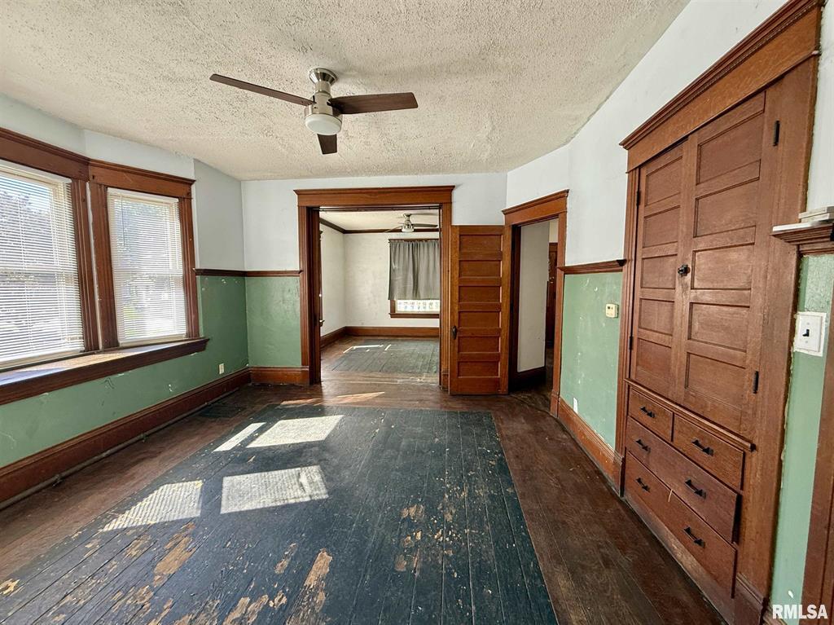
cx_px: 417
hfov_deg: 102.1
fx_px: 337
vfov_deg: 85.6
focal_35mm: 14
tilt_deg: -3.4
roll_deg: -0.6
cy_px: 312
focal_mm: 2.22
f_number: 2.2
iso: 200
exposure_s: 1/99
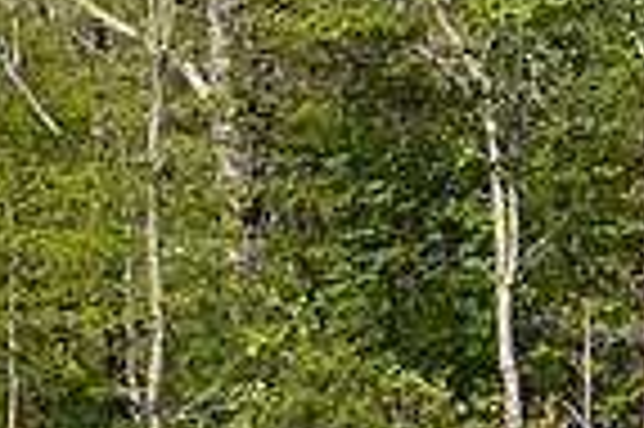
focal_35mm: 216
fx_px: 3860
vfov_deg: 6.2
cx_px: 1666
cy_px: -360
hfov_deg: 8.5
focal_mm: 3
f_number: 1.8
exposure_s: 1/2959
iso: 16
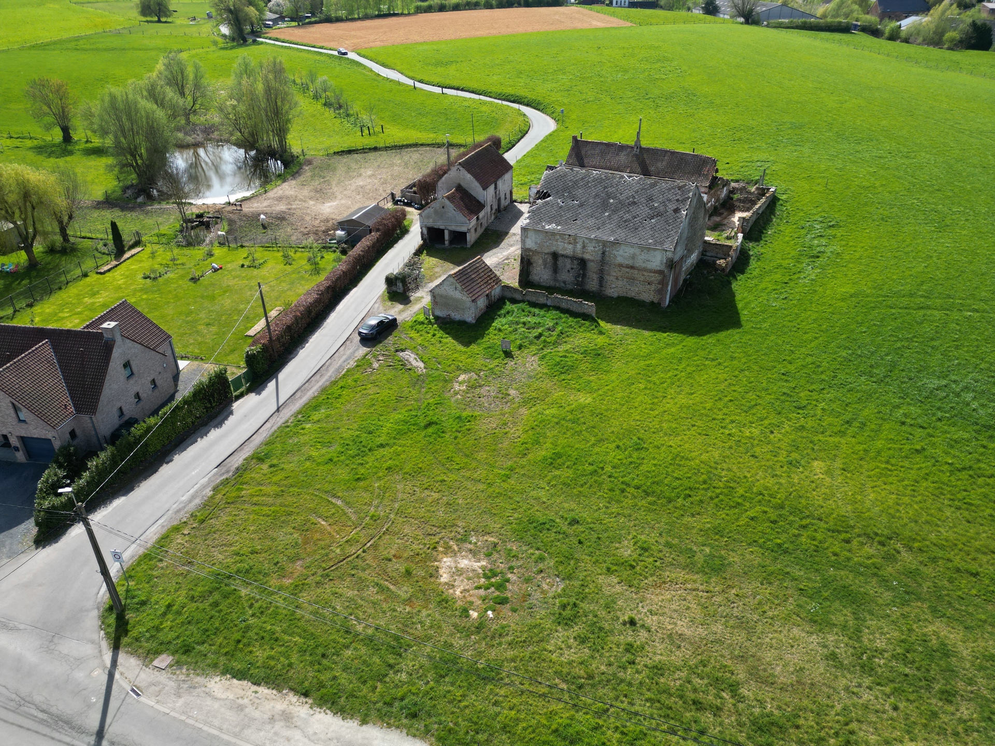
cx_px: 498
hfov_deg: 71.6
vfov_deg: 56.8
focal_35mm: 24
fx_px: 690
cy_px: 373
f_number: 1.7
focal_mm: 6.72
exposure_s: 1/1500
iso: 110
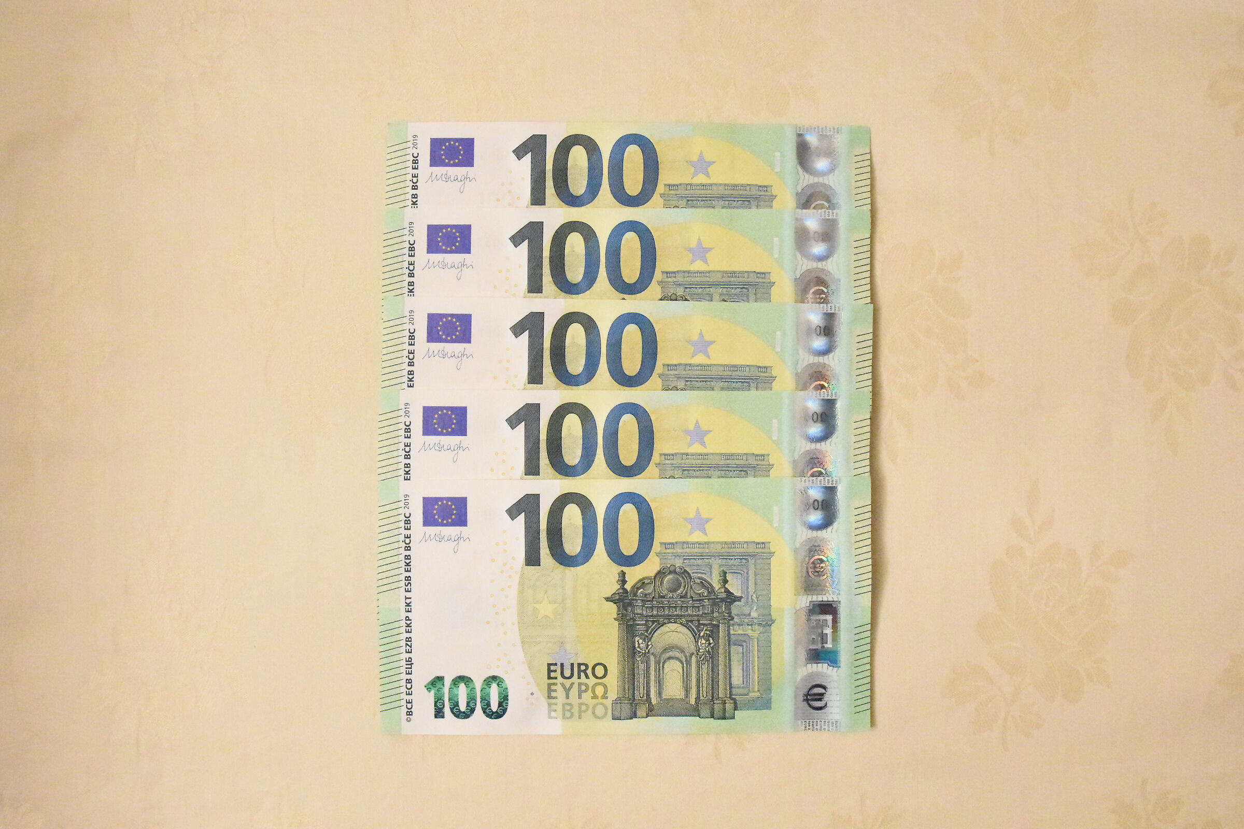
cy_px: 414
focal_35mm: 36
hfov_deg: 53.1
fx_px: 1244
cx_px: 622
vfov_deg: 36.9
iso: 25600
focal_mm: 24
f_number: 8
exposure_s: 1/60
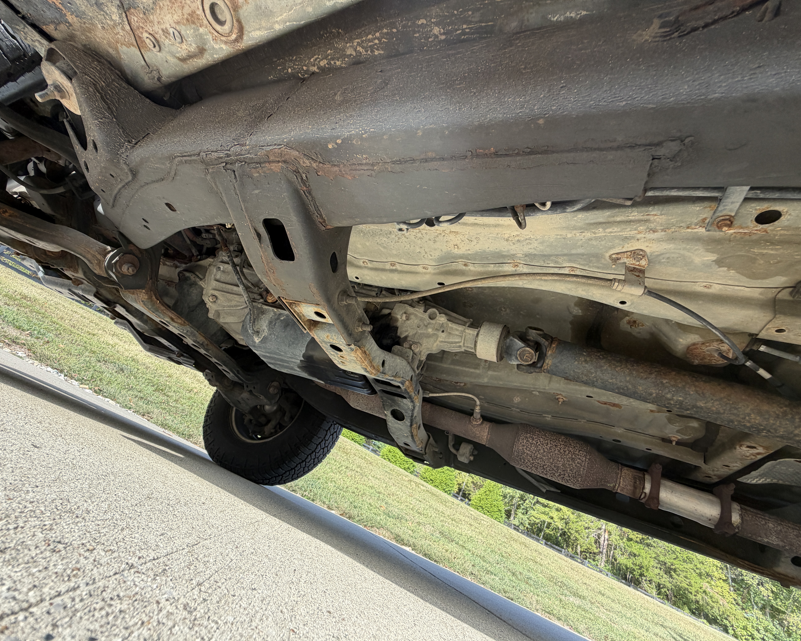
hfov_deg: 96.8
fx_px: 356
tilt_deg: +26.2
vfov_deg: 84.0
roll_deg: -25.6
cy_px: 325
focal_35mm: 15
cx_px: 388
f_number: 2.2
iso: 40
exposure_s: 1/233
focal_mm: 2.22
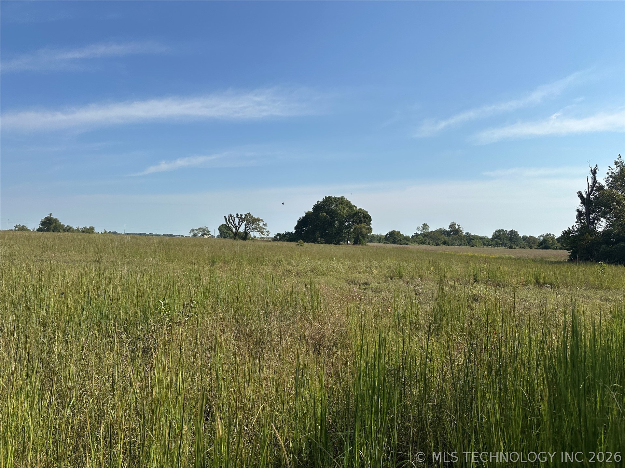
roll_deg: -2.8
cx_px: 312
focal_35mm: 24
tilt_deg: -0.3
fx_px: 433
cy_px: 234
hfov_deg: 71.6
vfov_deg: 56.8
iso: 80
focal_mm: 6.86
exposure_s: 1/6623
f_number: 1.78
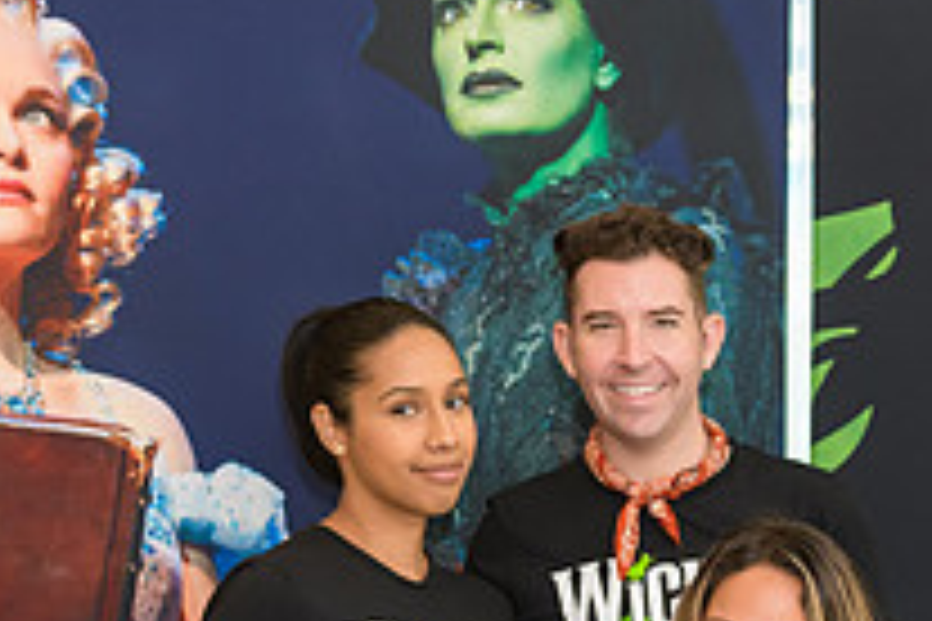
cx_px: 779
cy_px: 695
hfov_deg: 18.1
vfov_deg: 12.0
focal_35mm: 112
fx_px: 2899
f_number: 3.2
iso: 400
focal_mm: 40
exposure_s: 1/125
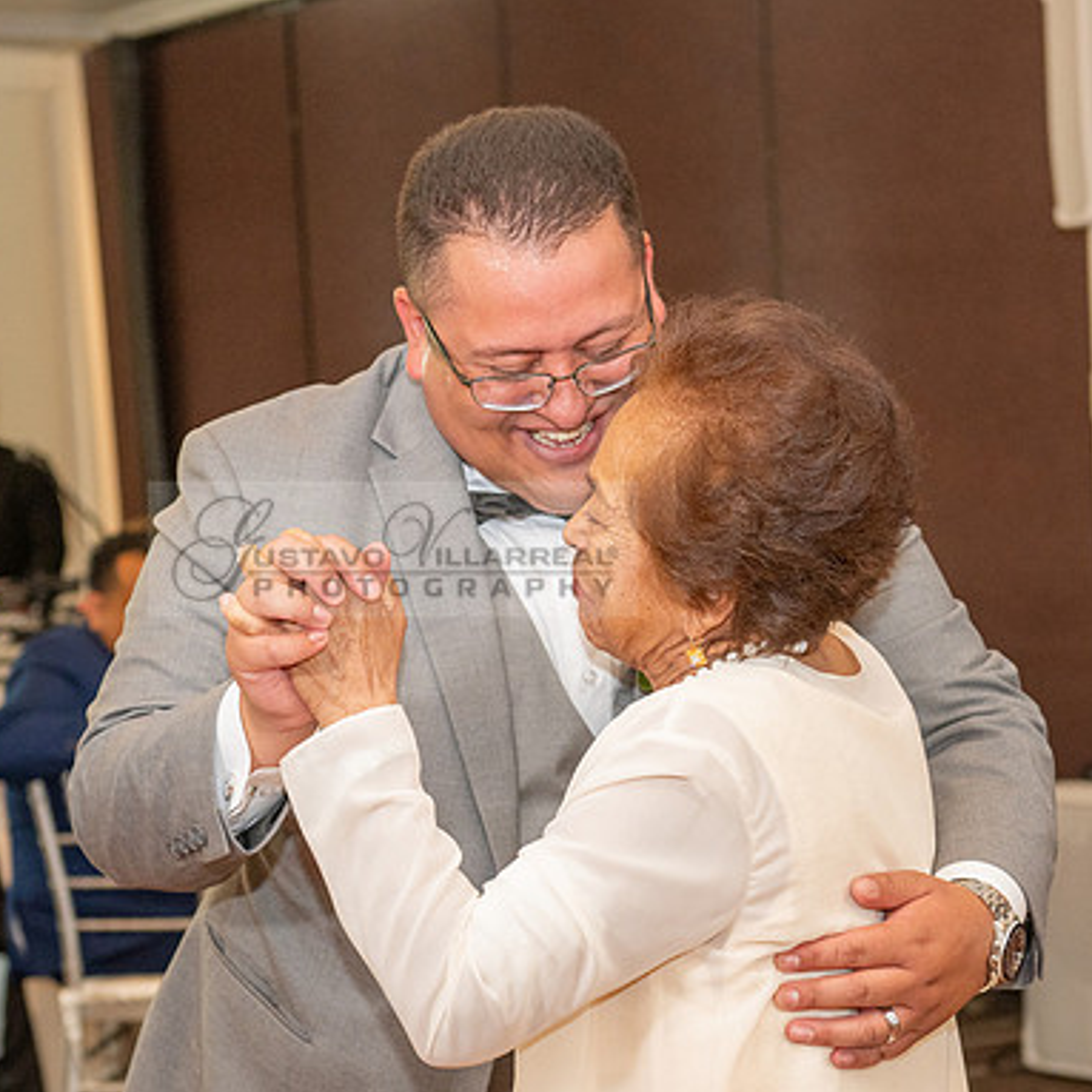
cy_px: 724
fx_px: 3248
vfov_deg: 19.0
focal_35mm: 91
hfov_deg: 19.0
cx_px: 401
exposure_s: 1/125
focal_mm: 45
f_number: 3.5
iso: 800
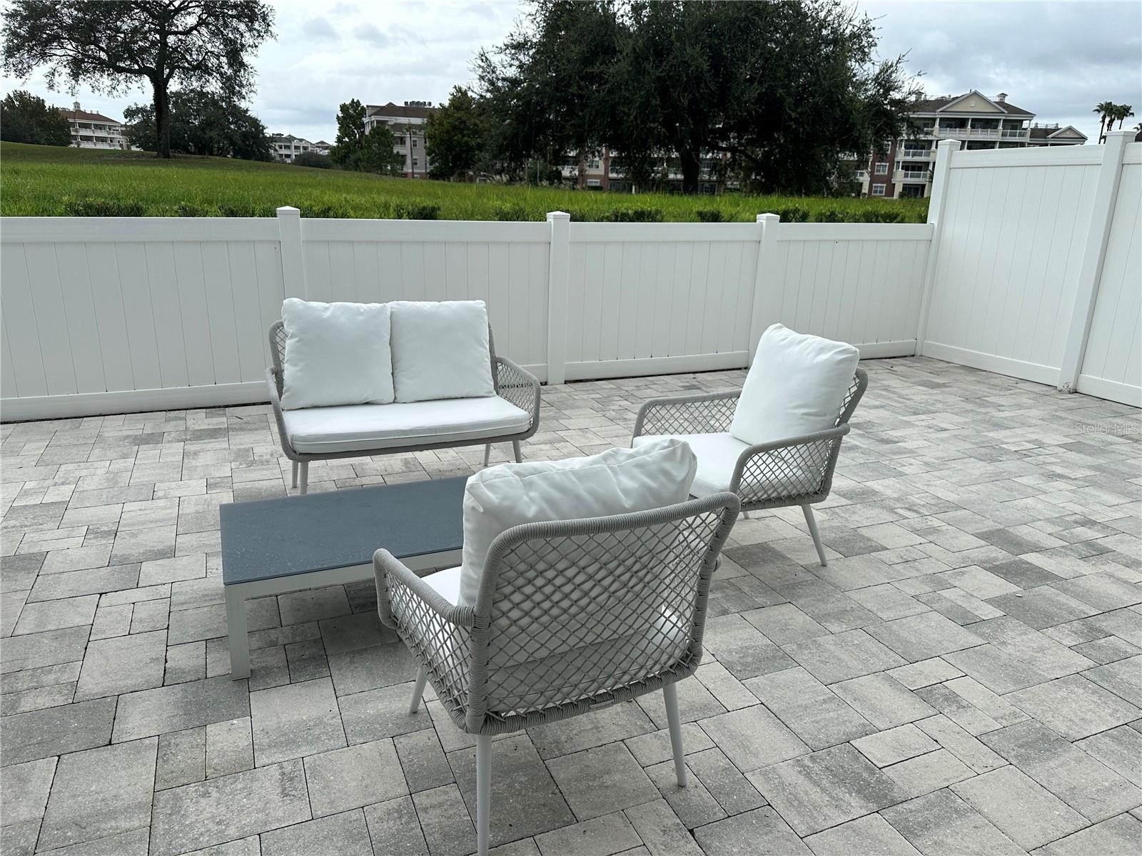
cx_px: 571
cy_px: 428
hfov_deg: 71.6
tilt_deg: -16.0
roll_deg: -1.5
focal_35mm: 24
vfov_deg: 56.8
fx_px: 792
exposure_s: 1/2203
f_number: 1.78
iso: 80
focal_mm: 6.86
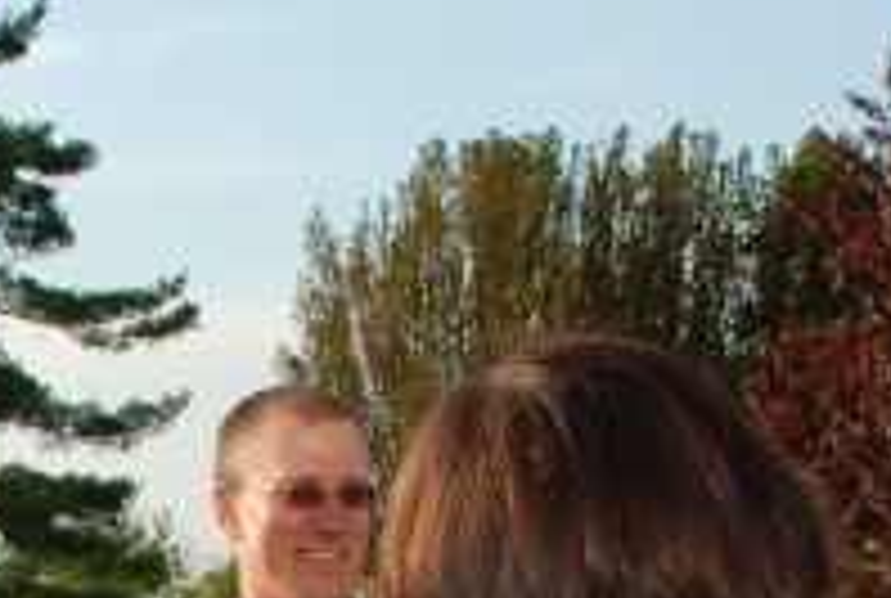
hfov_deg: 15.2
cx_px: 81
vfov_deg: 10.0
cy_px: 910
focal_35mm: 133
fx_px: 3299
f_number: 6.3
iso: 100
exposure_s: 1/160
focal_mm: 22
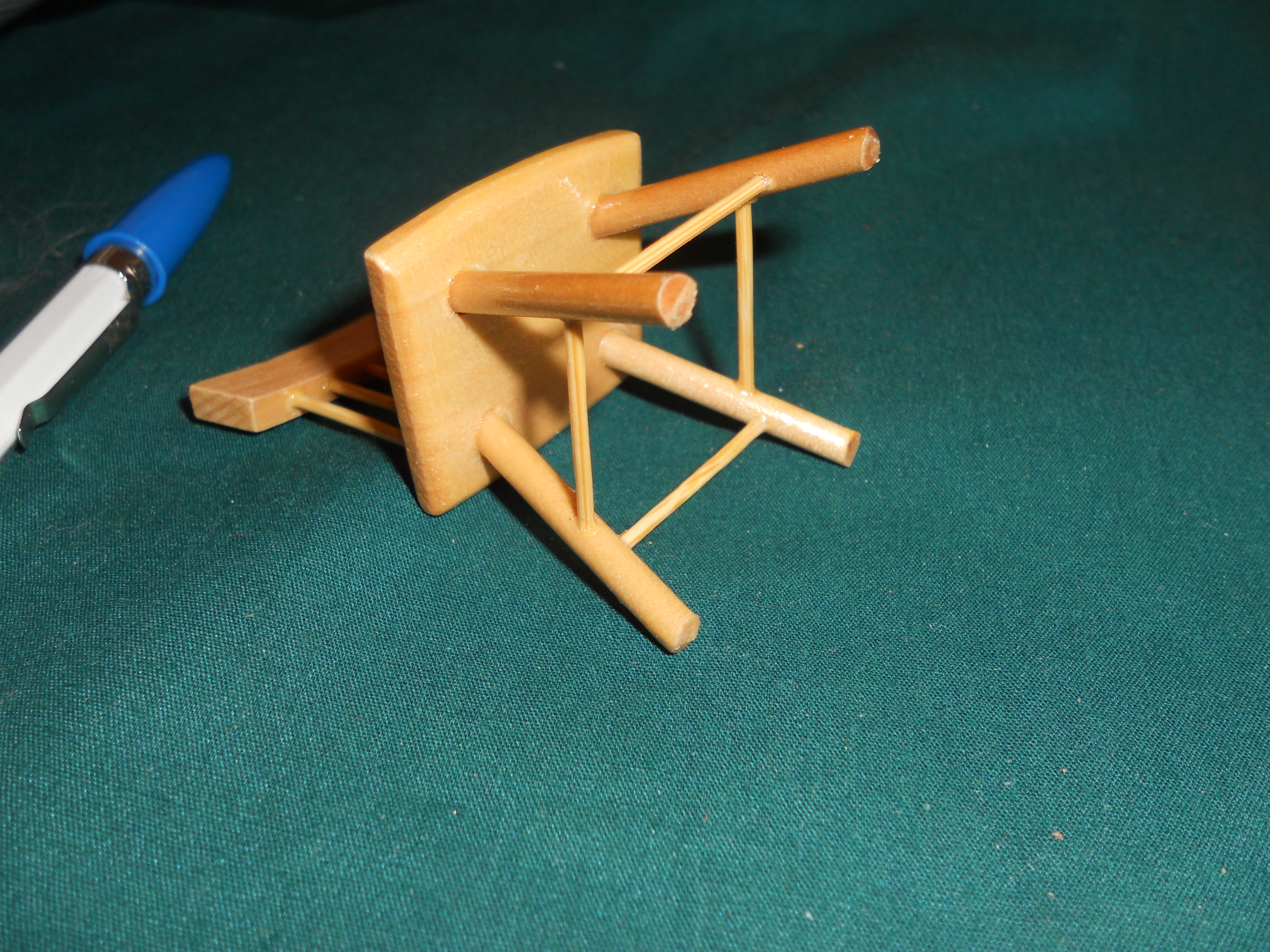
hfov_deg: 56.8
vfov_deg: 44.2
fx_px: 1174
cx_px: 635
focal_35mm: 32
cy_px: 476
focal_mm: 5.8
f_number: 8.8
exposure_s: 1/25
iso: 80
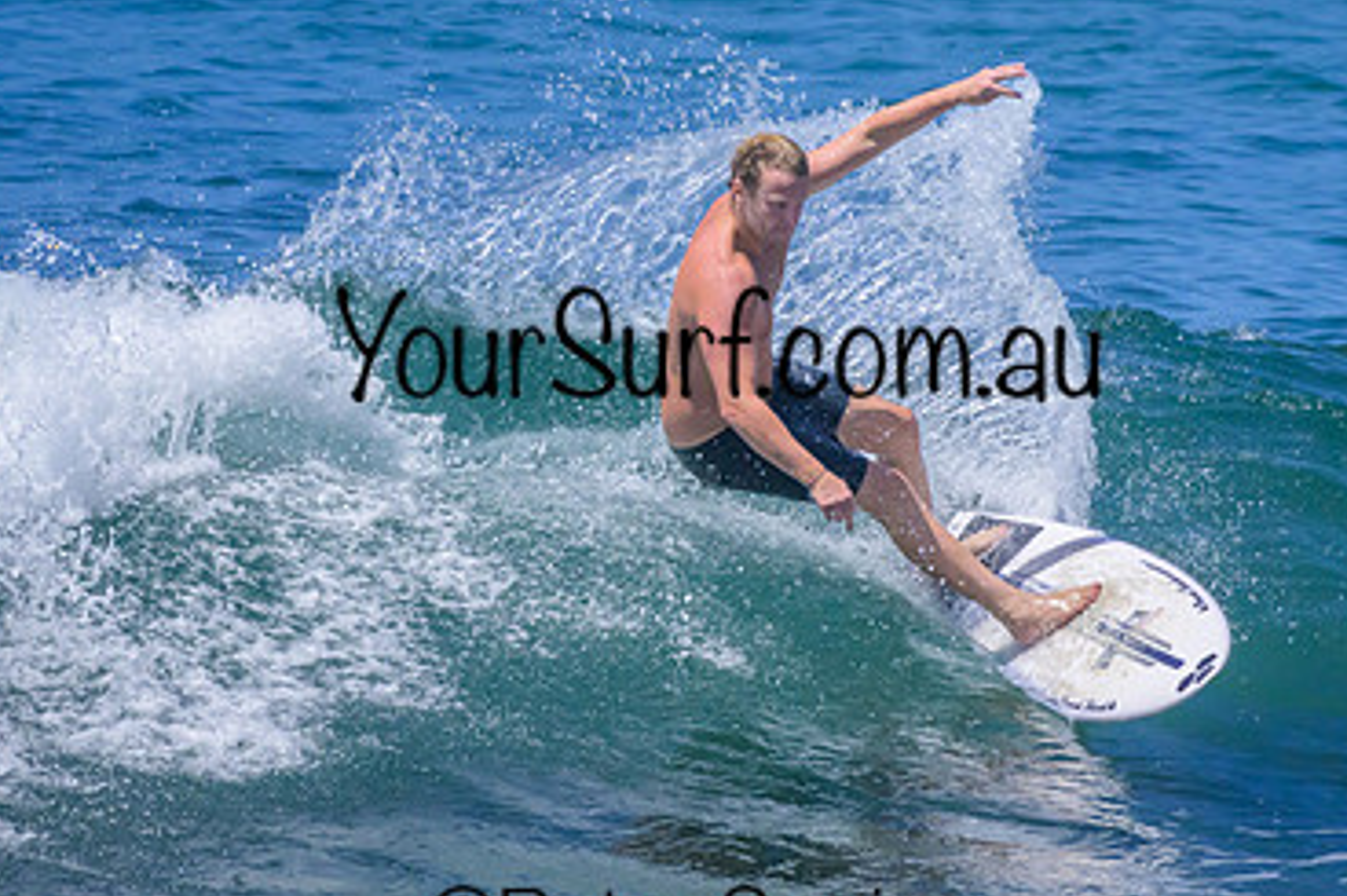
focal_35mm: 789
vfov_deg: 1.7
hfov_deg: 2.6
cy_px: 313
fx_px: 29507
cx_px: 714
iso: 3600
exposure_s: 1/2000
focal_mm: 500
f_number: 11
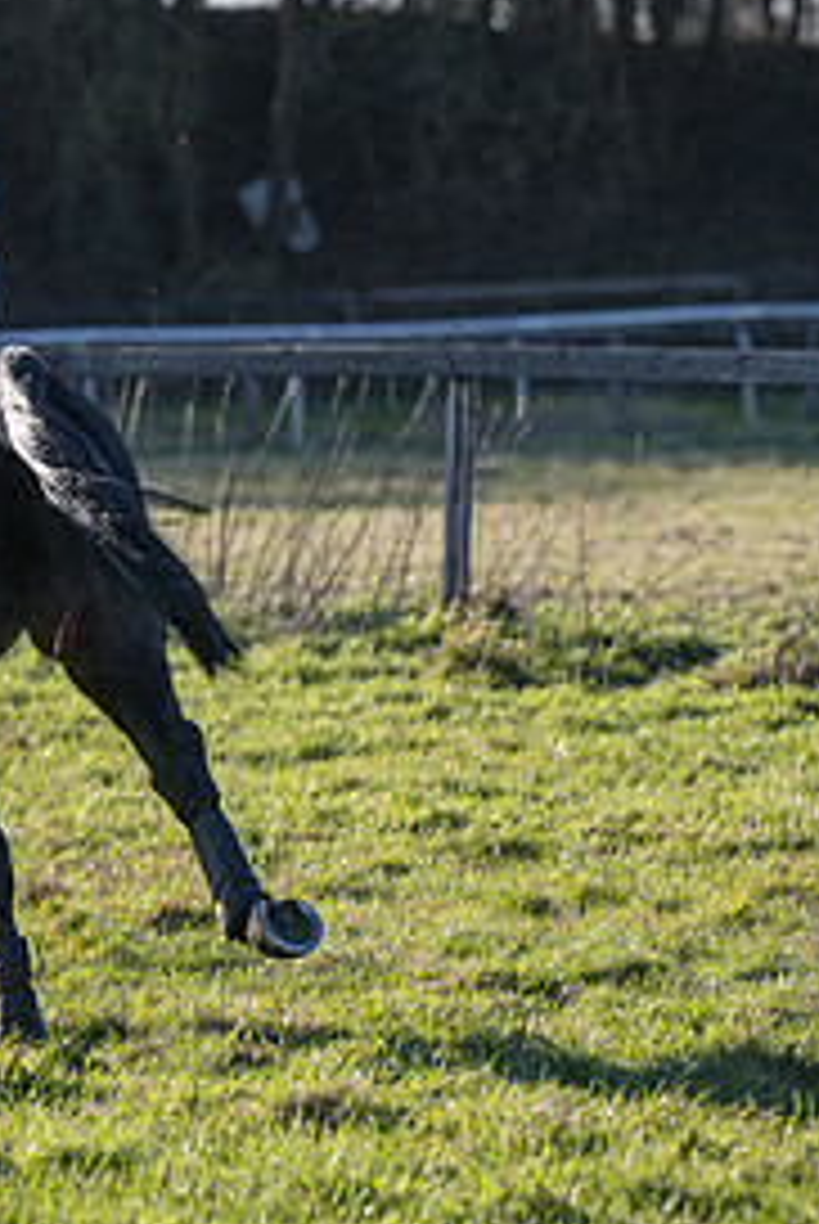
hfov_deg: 3.5
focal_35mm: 392
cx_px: -77
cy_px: 607
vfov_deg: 5.3
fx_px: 13342
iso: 200
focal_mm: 150
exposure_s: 1/2500
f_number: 4
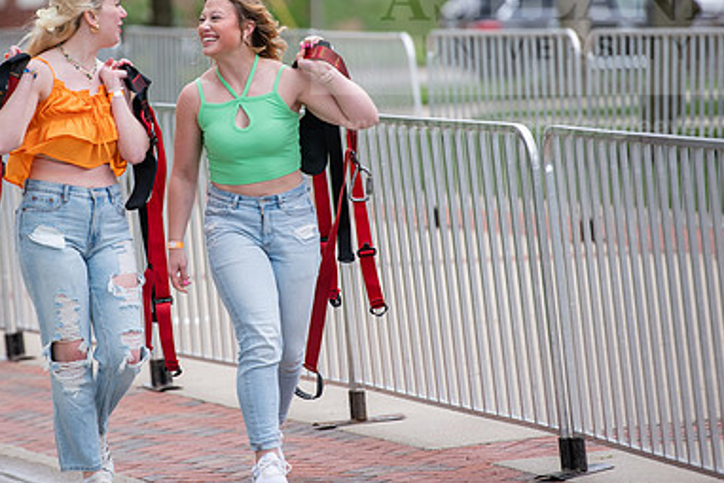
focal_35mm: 304
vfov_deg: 4.5
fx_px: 6116
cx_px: 254
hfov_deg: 6.8
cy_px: 166
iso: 125
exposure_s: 1/400
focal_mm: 200
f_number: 3.5
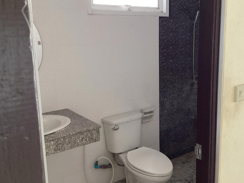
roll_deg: +0.5
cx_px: 133
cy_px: 87
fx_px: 261
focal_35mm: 37
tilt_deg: -10.9
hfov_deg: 50.1
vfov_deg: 38.7
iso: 250
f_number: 2.4
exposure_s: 1/60
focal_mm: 3.3
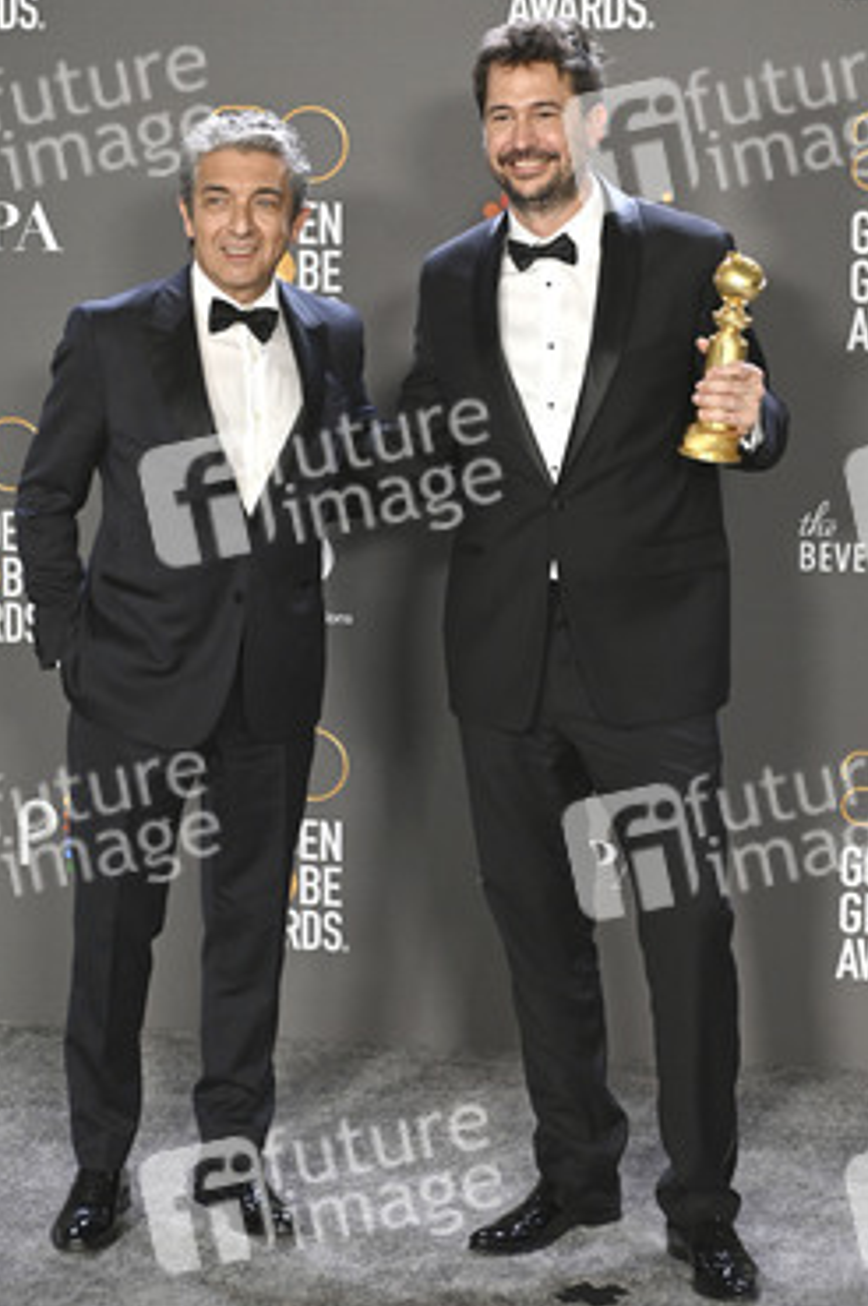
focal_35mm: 92
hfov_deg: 14.8
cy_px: 660
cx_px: 423
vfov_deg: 22.2
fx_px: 3333
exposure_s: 1/500
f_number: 5.6
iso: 6400
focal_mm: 85
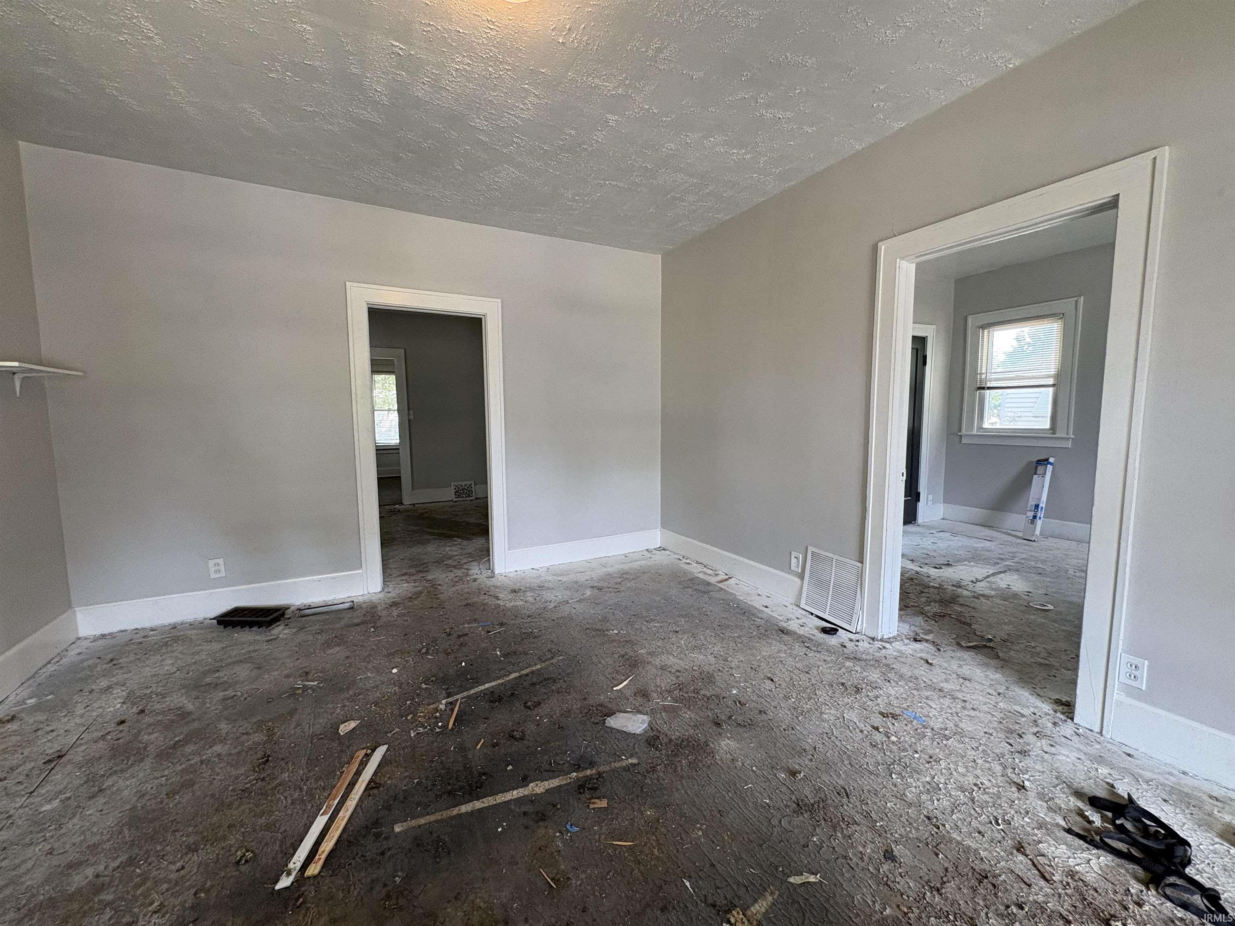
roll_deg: -0.1
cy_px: 463
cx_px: 618
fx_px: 499
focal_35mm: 14
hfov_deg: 102.1
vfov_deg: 85.7
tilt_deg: -5.4
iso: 160
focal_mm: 2.22
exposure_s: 1/60
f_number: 2.2
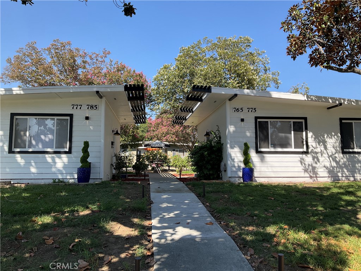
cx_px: 180
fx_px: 302
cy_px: 136
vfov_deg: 48.2
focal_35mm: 29
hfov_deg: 61.7
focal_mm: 3
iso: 25
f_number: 1.8
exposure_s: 1/816
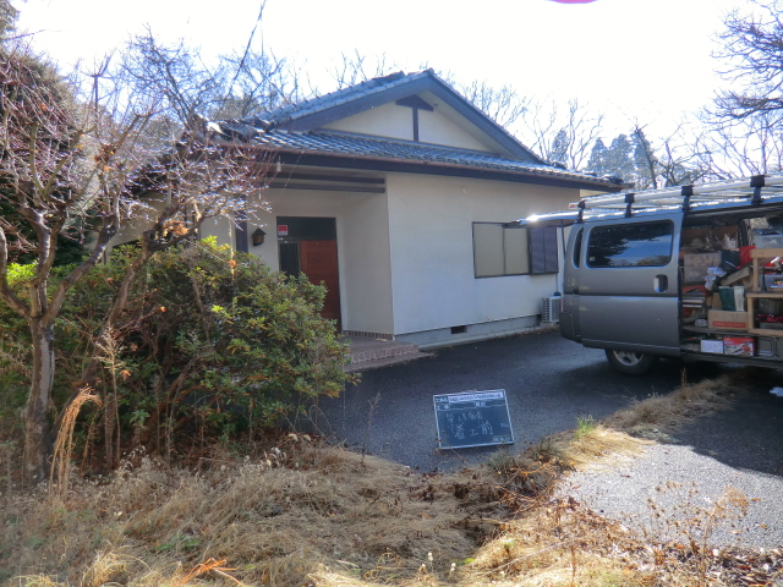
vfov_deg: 56.8
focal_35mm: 24
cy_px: 294
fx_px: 543
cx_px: 392
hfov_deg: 71.6
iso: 64
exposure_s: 1/250
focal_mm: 4.3
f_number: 3.2
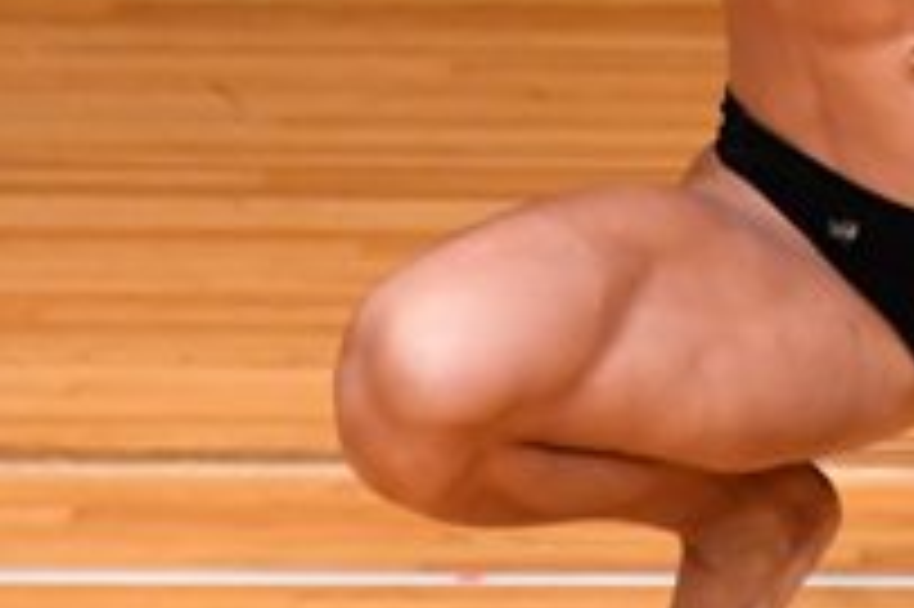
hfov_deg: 1.2
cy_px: -270
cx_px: 1222
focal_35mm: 1714
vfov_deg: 0.8
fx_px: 43480
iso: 4000
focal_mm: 300
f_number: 5.6
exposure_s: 1/400
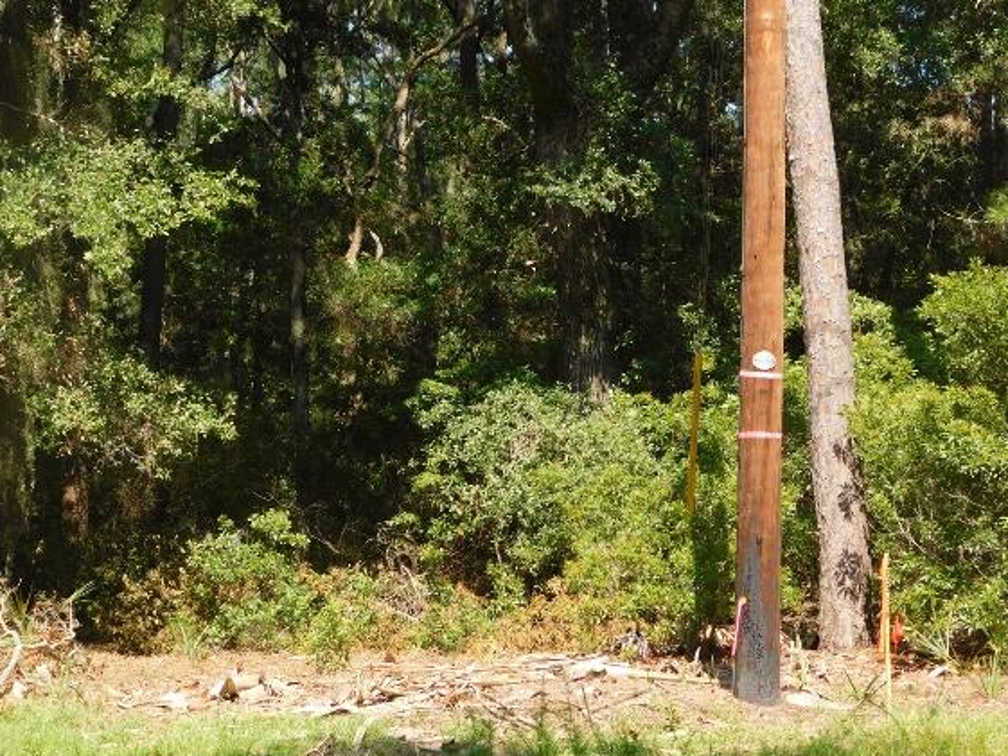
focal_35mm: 81
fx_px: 2359
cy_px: 374
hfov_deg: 24.1
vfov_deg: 18.2
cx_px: 535
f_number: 4.3
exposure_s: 1/320
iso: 125
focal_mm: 12.6
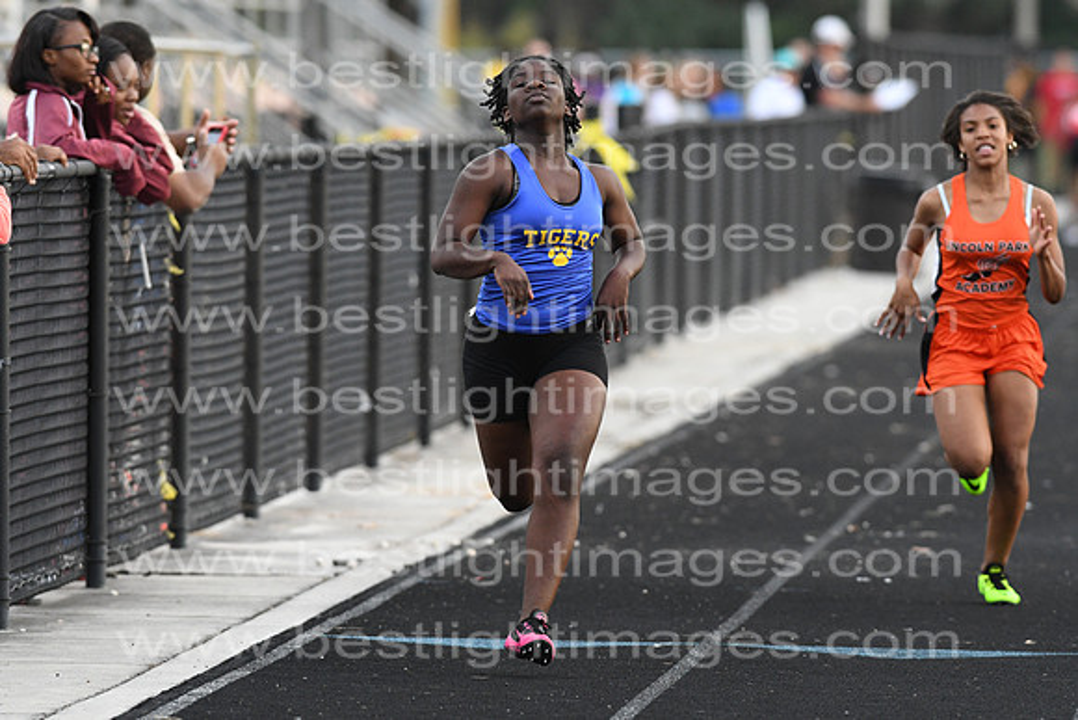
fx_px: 13478
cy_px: 360
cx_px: 539
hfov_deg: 4.6
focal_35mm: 450
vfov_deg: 3.1
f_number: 4
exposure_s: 1/1600
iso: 2000
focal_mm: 300
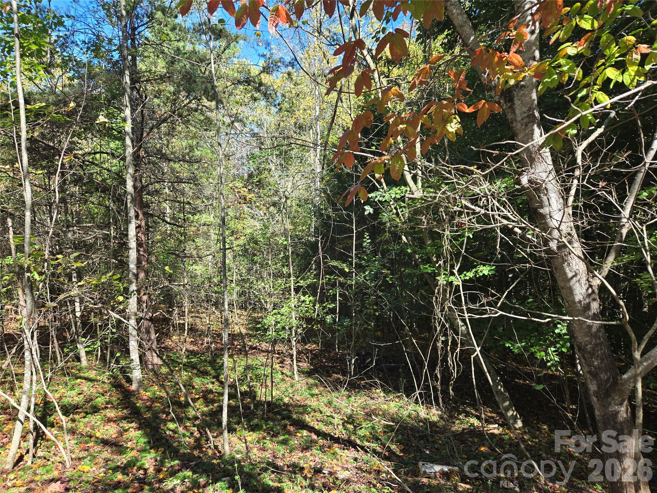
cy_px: 246
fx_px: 437
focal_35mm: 23
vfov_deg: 58.9
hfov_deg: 73.9
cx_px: 328
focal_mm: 5.4
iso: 25
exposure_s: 1/273
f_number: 1.8
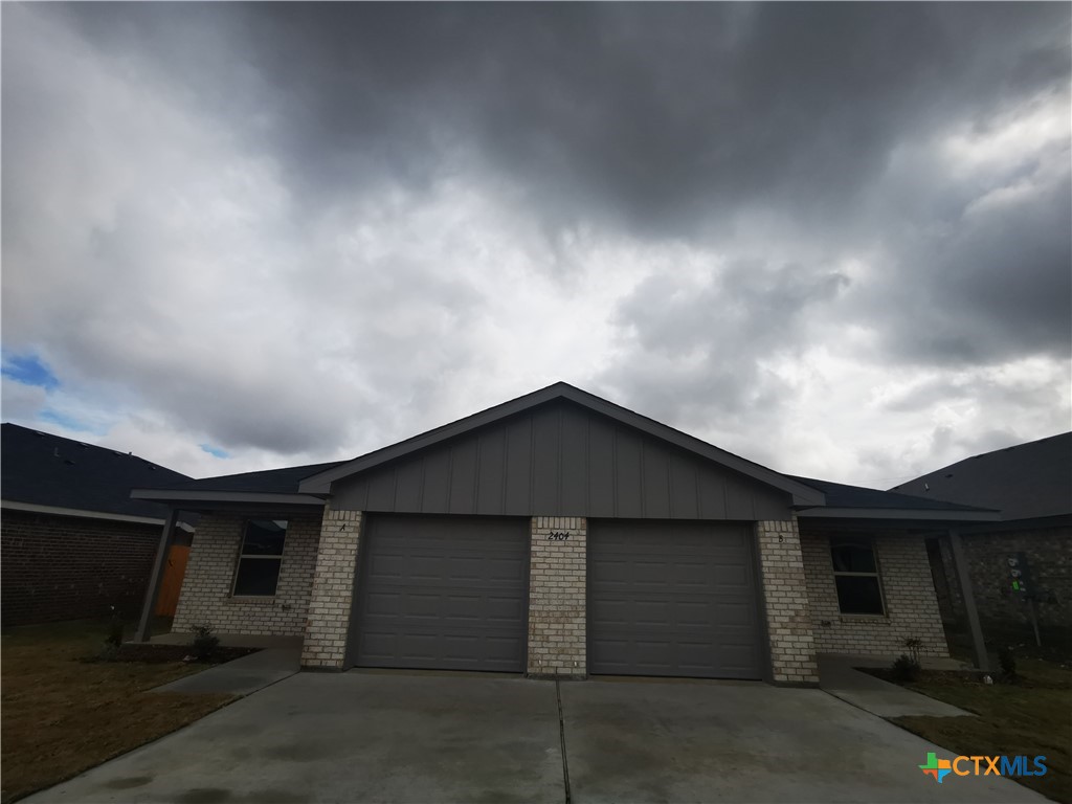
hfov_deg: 91.0
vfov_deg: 74.7
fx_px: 526
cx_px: 536
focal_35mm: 17
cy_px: 402
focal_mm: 2.26
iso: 50
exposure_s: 1/1938
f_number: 2.2
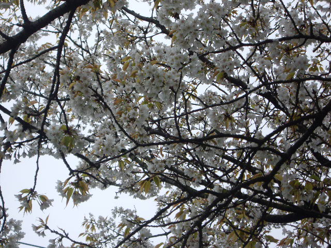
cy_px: 124
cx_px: 166
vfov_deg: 13.0
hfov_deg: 17.3
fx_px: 1090
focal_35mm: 114
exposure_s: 1/250
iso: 200
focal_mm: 18.6
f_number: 5.2
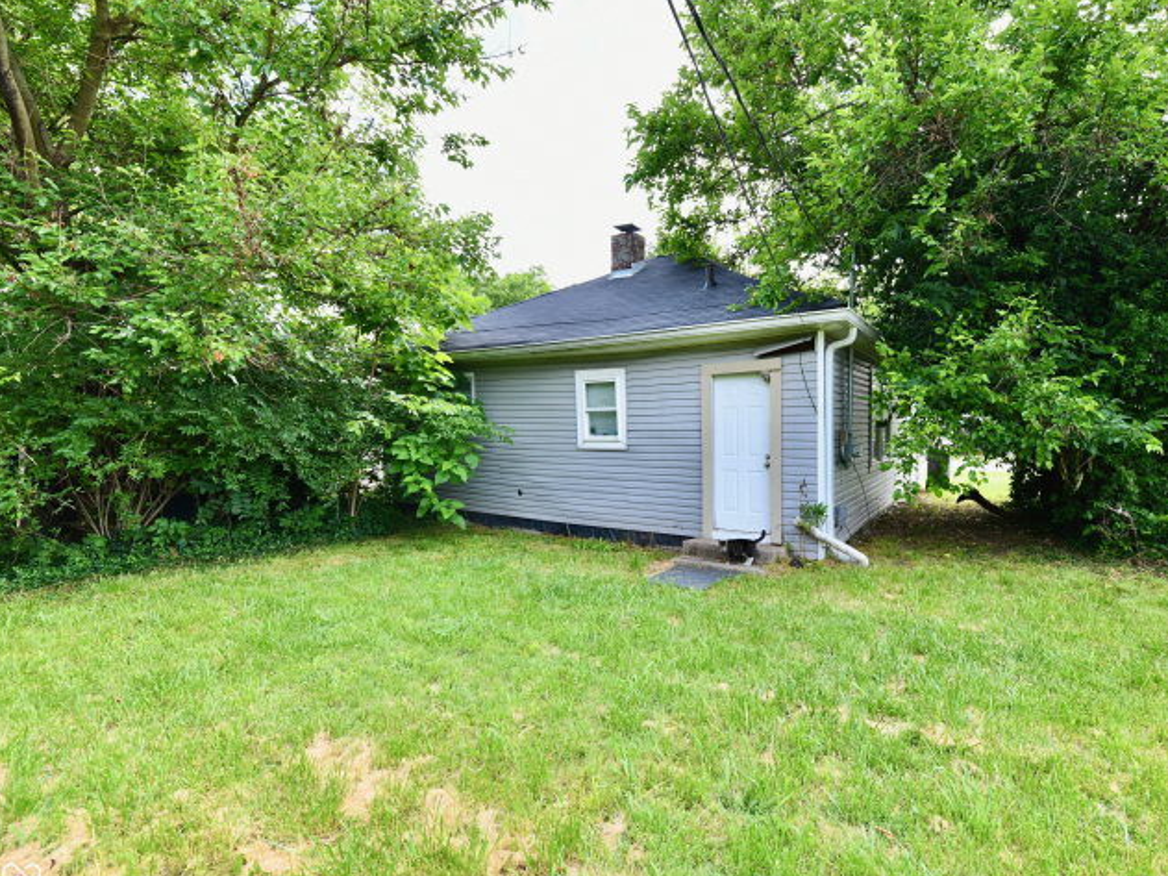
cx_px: 676
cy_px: 441
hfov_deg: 93.7
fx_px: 540
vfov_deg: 78.1
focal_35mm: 16
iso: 640
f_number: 8
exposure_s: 1/250
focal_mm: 14
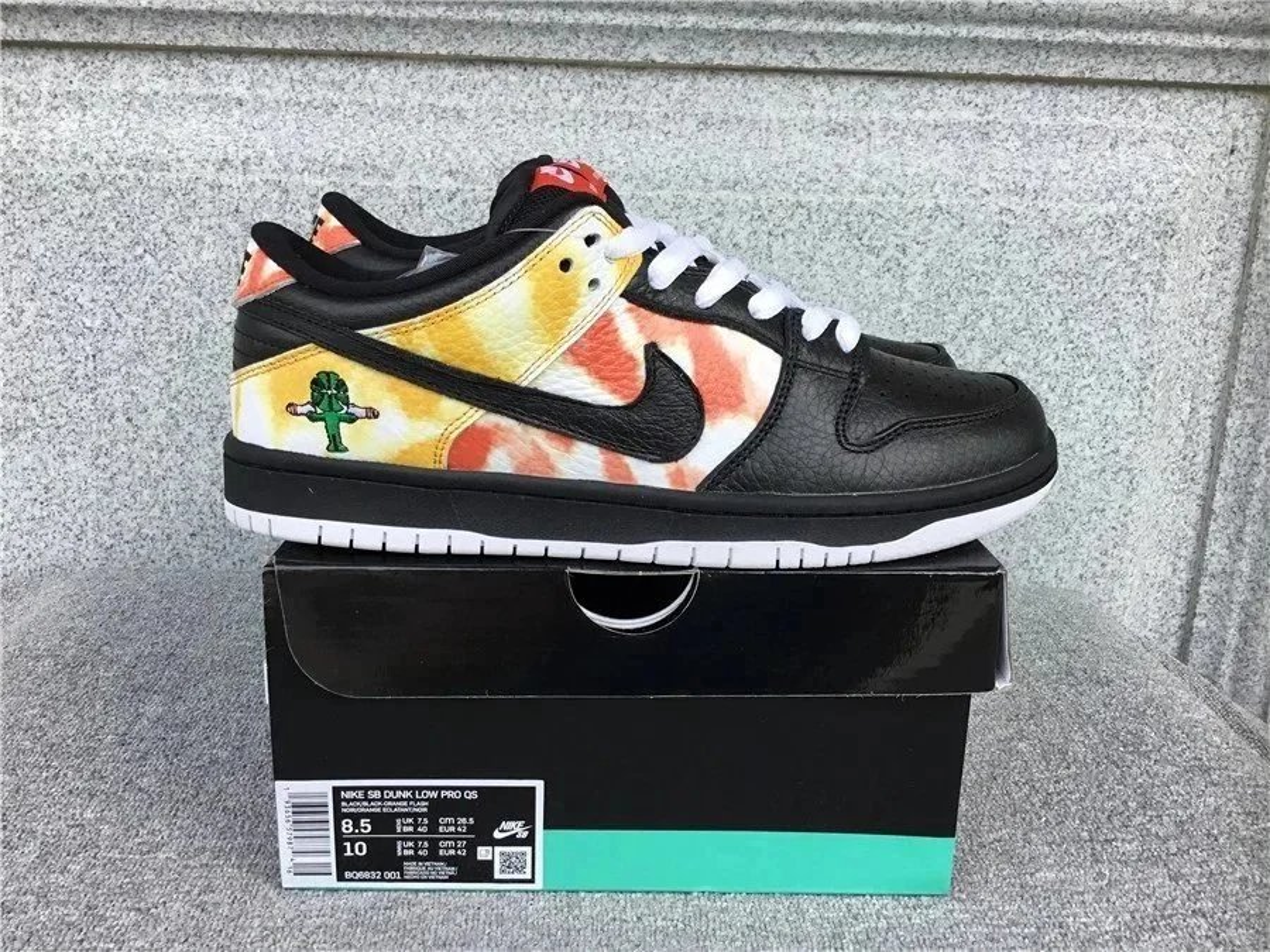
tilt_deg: -15.5
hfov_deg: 58.4
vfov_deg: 45.4
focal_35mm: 31
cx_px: 635
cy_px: 476
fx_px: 1137
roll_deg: -1.4
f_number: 2.4
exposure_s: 1/208
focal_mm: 3.3
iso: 25
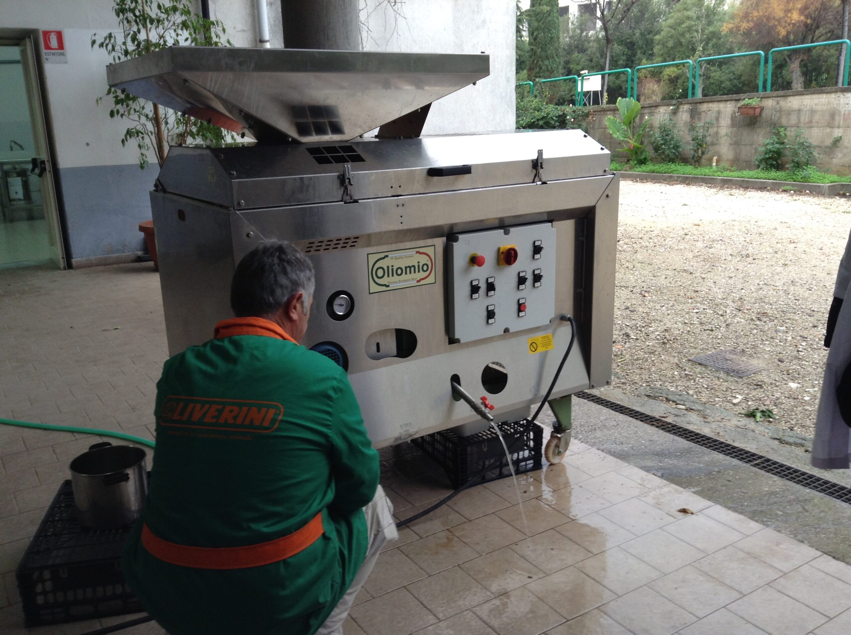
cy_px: 318
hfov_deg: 55.4
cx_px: 426
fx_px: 810
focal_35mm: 33
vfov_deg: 42.8
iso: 32
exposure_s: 1/24
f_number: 2.4
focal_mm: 3.3
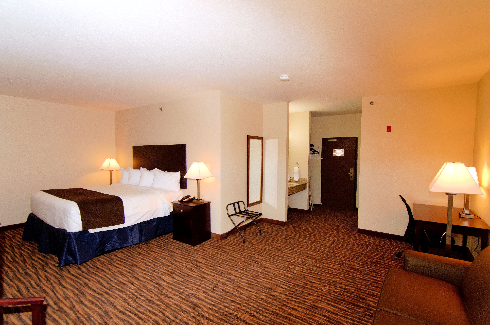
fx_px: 224
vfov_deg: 71.8
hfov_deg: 95.1
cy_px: 162
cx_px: 245
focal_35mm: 16
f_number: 5.6
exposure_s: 1/60
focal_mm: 11
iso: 400
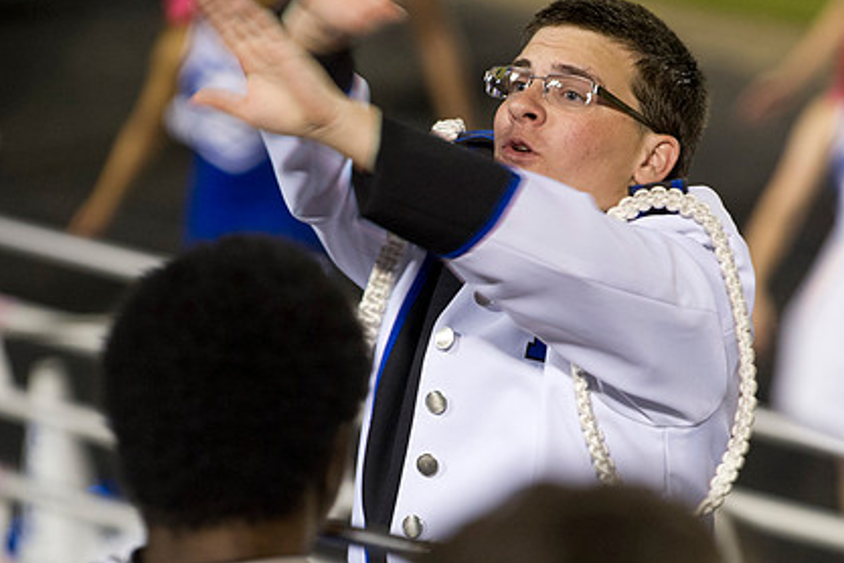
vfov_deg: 4.9
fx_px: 6517
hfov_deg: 7.4
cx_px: 567
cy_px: 363
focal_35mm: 278
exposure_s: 1/125
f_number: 4
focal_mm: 200
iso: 4000
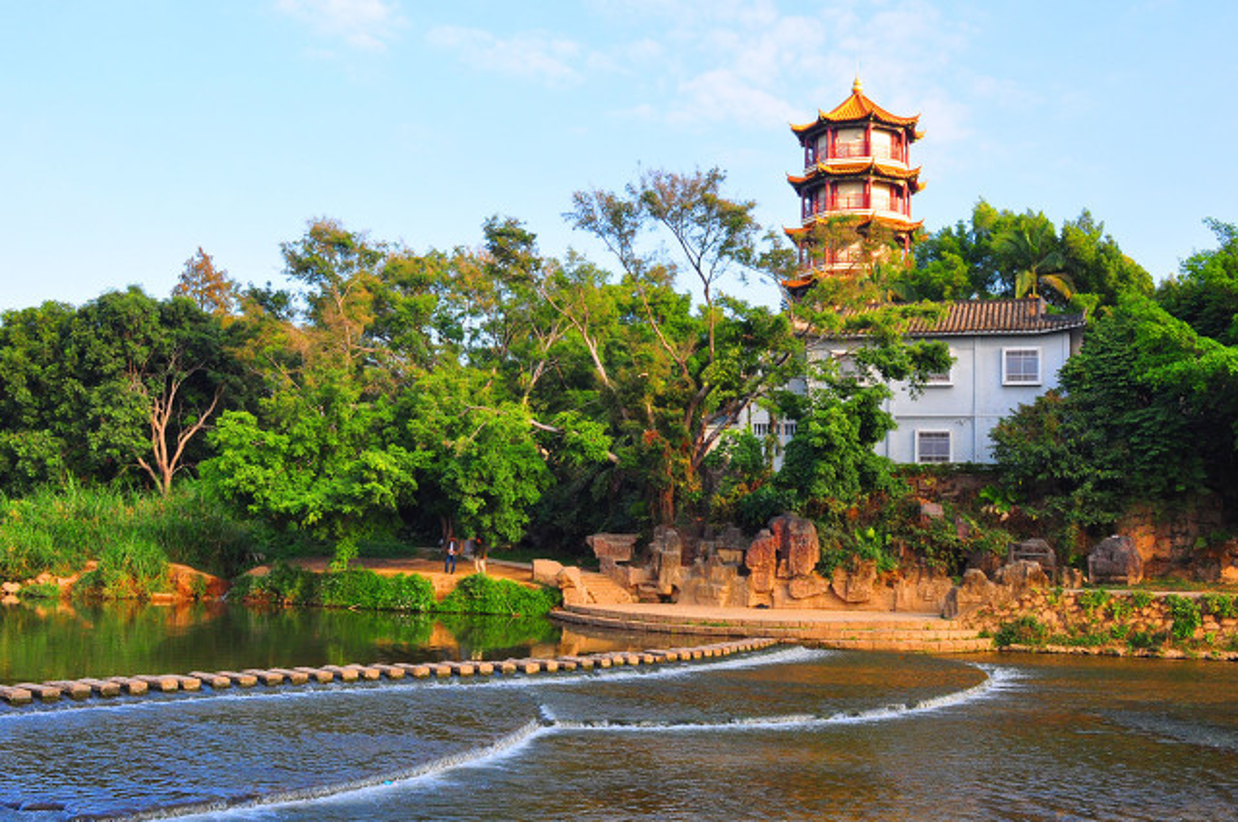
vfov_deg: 36.8
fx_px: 1236
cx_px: 619
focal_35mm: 36
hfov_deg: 53.2
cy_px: 411
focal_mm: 24
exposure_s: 1/250
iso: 500
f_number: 8
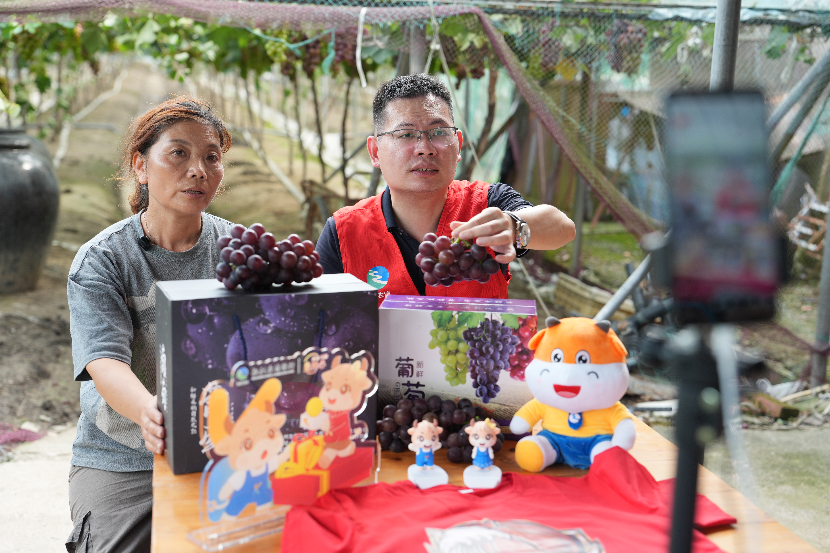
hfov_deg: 41.1
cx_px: 415
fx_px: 1107
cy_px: 276
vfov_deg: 28.1
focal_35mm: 48
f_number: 2.8
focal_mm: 48
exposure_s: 1/125
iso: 200
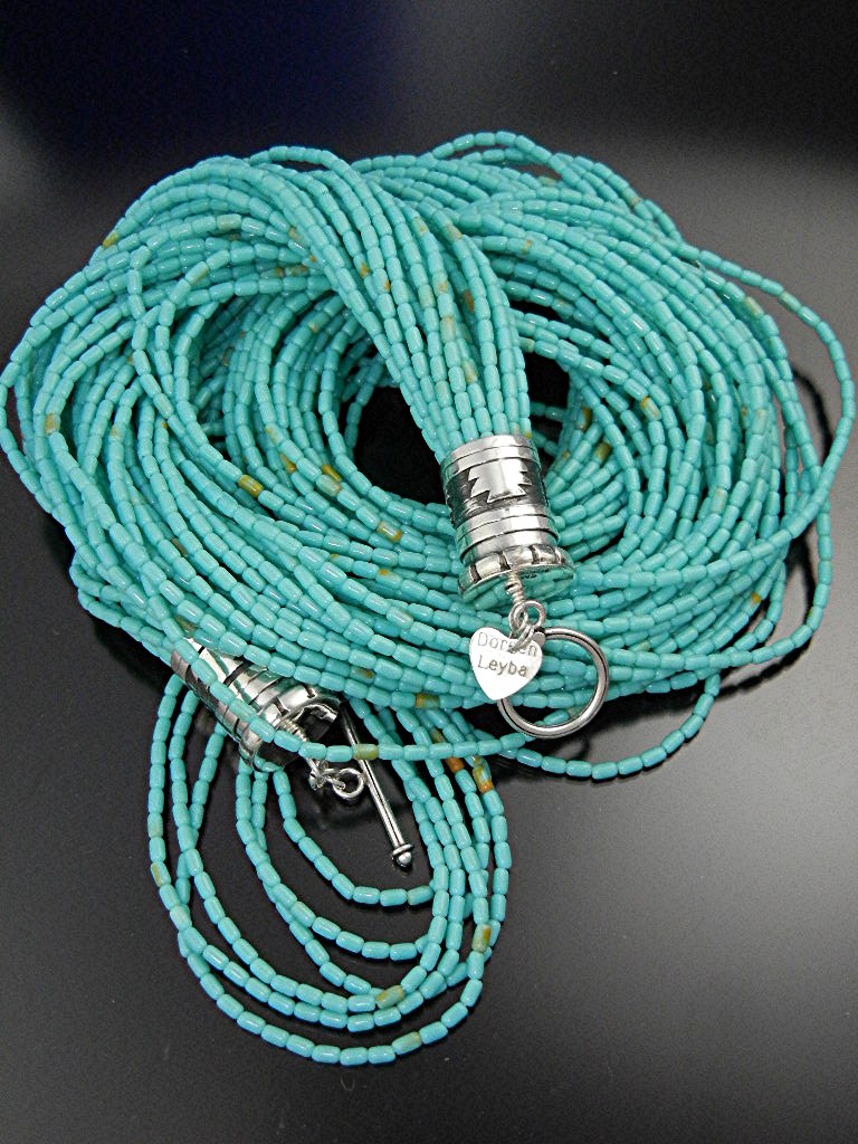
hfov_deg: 28.0
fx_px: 1719
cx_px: 429
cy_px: 572
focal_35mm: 52
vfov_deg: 36.8
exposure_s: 1/30
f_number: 7.8
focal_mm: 9.3
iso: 781
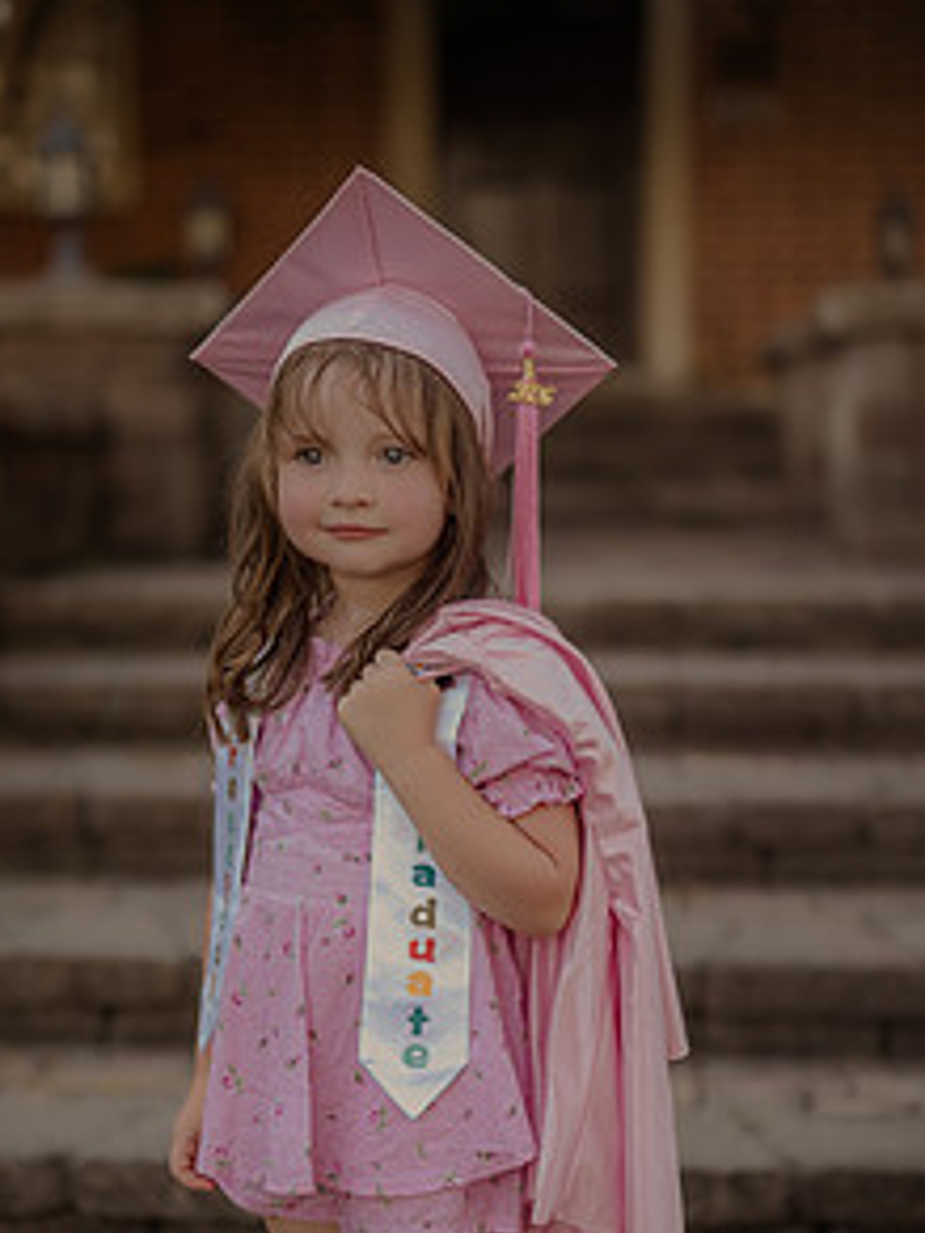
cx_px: 446
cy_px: 866
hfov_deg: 19.9
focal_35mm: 74
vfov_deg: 26.1
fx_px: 2637
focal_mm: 50
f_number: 2
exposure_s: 1/250
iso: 80
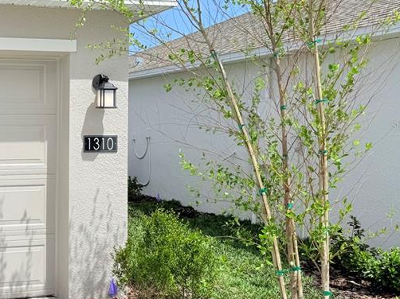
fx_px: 566
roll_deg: -0.1
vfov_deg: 29.6
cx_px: 31
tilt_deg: +1.2
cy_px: 125
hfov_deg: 36.2
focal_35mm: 49
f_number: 1.78
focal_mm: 6.76
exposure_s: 1/7353
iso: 80
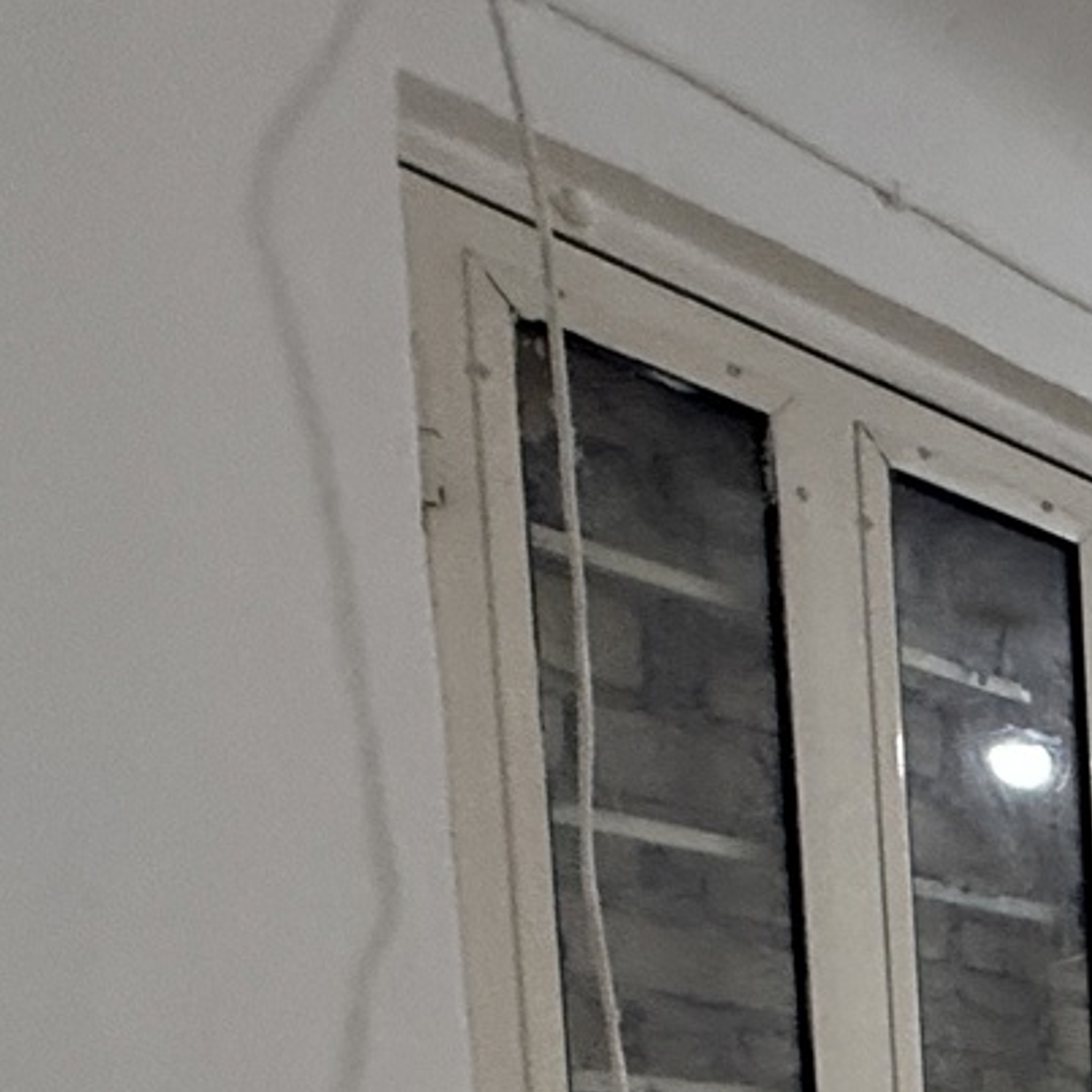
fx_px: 2106
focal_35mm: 59
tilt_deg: -5.2
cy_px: 1515
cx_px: 2105
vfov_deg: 24.4
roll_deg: -0.1
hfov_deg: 19.3
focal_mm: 2.22
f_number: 2.2
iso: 320
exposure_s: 1/91
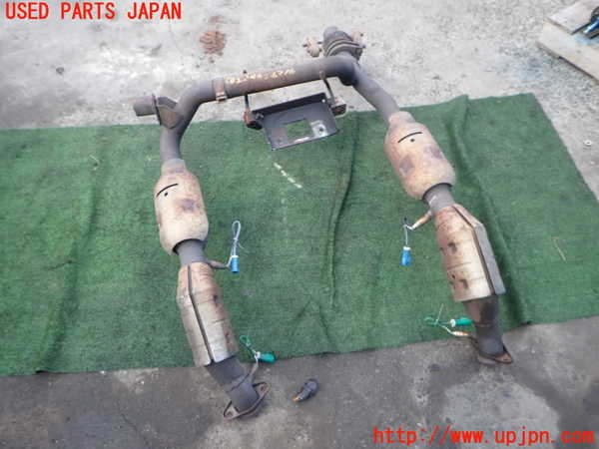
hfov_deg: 69.4
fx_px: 433
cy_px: 224
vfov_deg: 54.9
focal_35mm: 25
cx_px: 300
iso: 100
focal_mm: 4.5
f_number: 2
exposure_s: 1/200
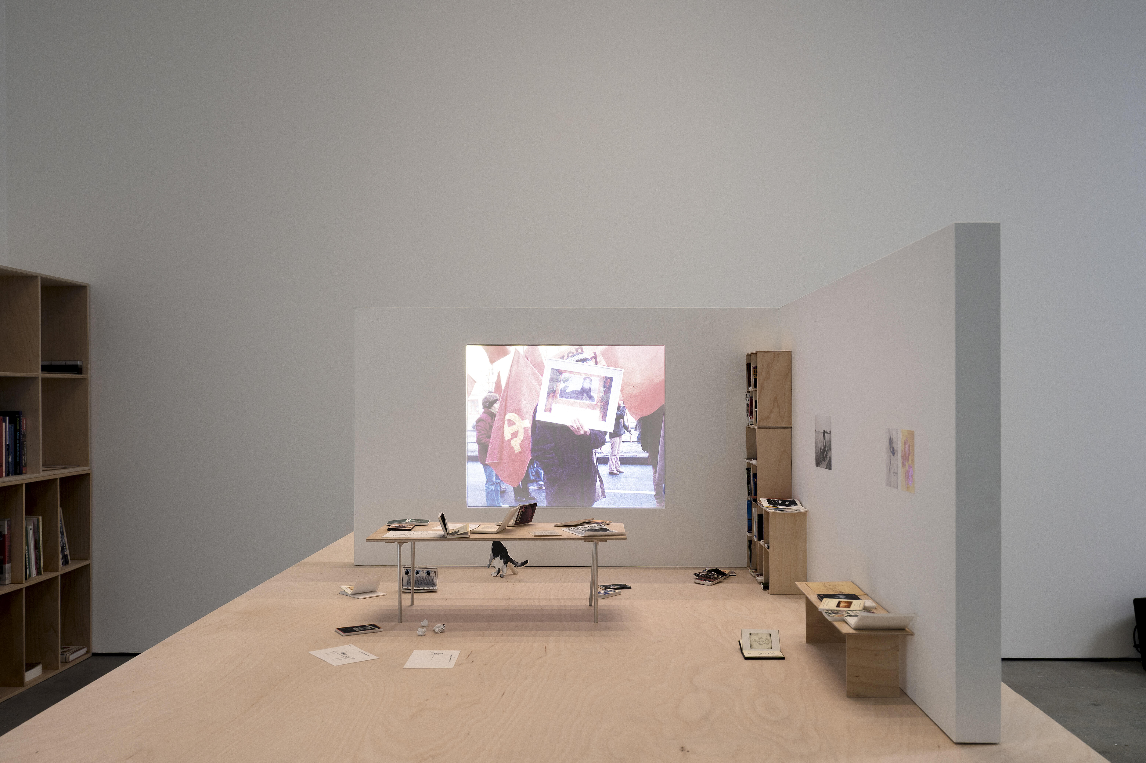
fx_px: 938
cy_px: 382
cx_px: 573
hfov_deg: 62.8
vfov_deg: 44.2
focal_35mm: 30
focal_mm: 29.5
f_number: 11
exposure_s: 1/1.25
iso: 100
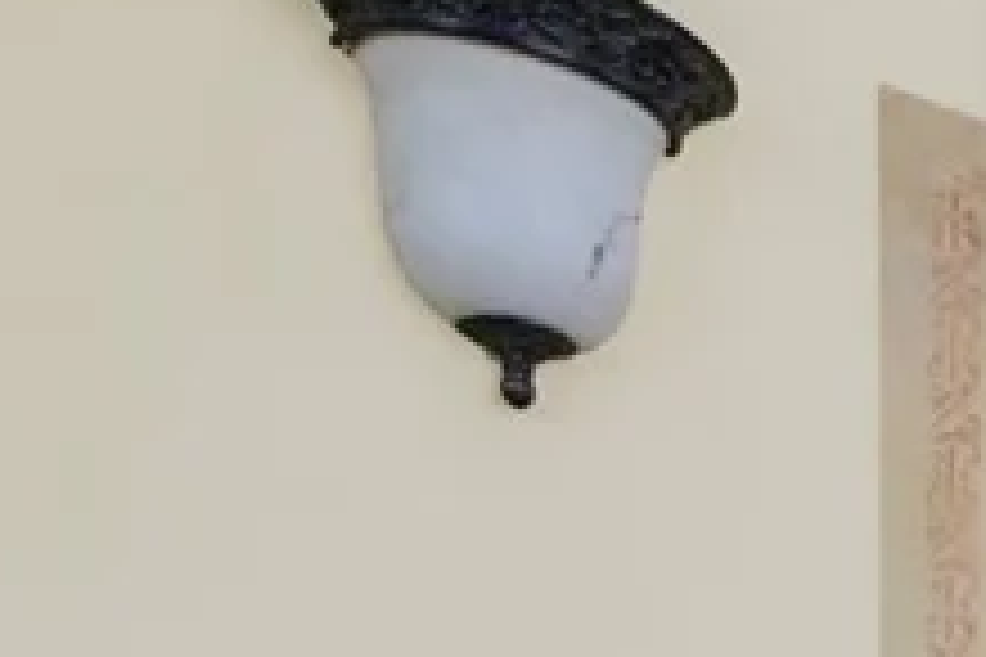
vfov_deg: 16.4
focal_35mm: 70
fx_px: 1917
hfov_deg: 16.4
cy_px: 1181
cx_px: 2220
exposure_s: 1/100
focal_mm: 15
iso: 500
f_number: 8
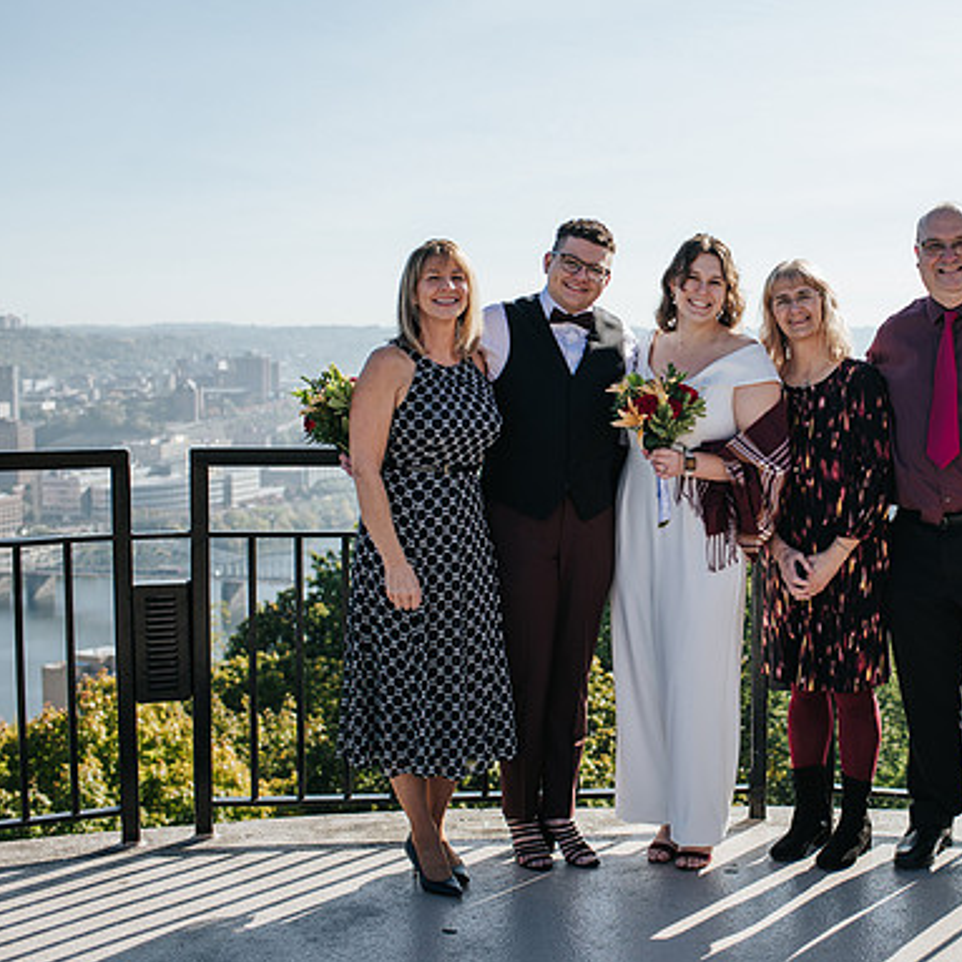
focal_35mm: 51
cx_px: 709
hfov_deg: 32.8
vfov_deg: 33.4
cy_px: 447
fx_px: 1604
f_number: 3.2
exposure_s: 1/1000
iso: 100
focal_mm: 35
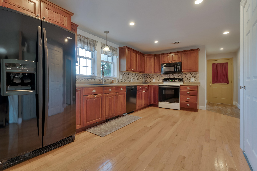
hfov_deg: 93.2
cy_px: 84
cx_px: 121
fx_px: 121
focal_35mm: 17
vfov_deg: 70.4
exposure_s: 1/125
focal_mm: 16
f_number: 8
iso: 800
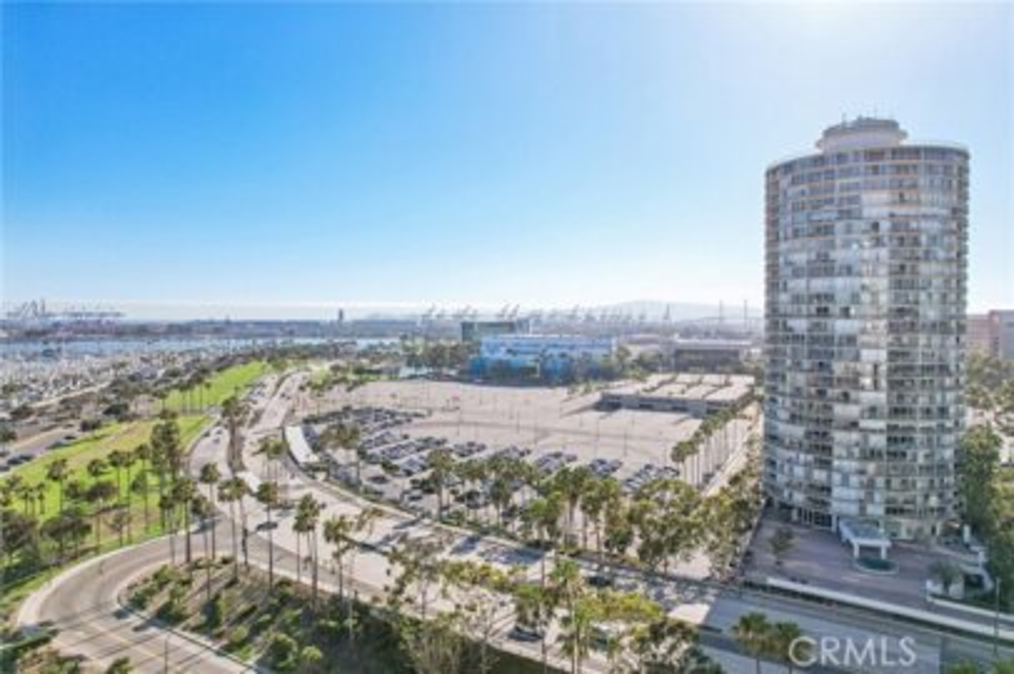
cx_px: 507
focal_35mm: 22
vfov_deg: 57.1
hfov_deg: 78.6
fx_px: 619
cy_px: 337
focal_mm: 8.4
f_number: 2.8
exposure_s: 1/2000
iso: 100
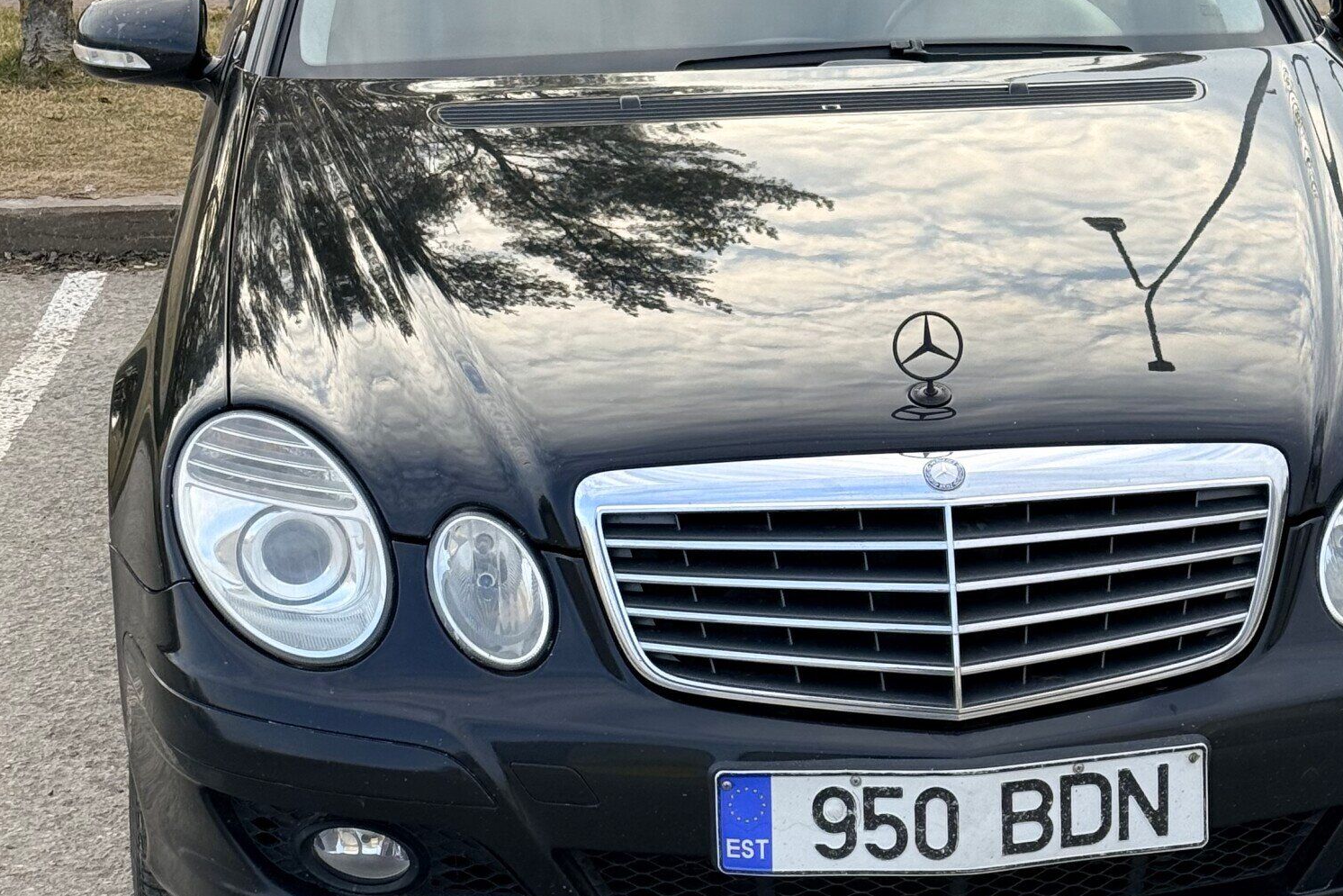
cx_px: 845
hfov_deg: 23.3
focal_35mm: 87
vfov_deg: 15.7
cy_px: 459
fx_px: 3246
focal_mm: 6.76
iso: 100
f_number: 1.78
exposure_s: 1/1085
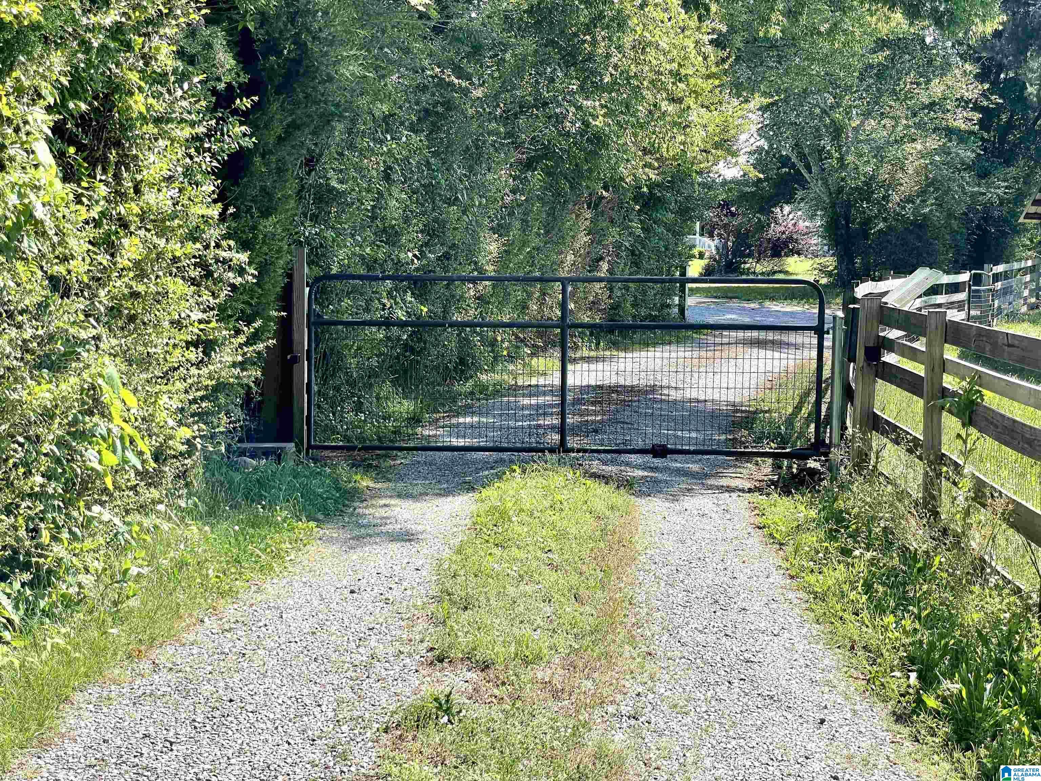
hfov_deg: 36.8
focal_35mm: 52
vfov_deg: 28.0
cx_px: 520
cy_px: 390
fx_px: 1564
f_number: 2
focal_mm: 6
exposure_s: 1/578
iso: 25
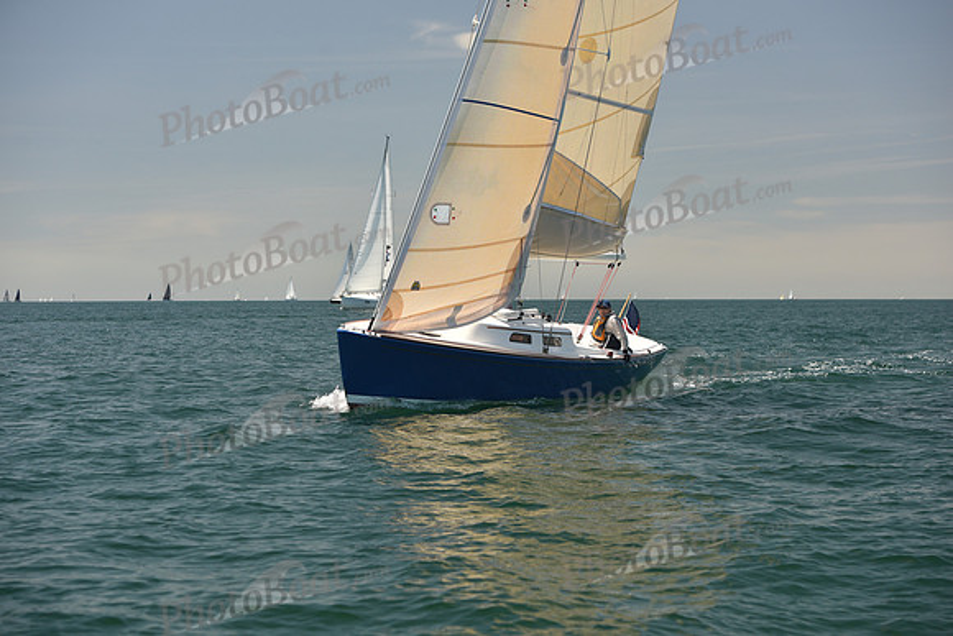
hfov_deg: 24.8
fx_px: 2171
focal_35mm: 82
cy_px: 318
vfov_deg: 16.7
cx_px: 476
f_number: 4.5
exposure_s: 1/800
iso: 250
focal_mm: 82
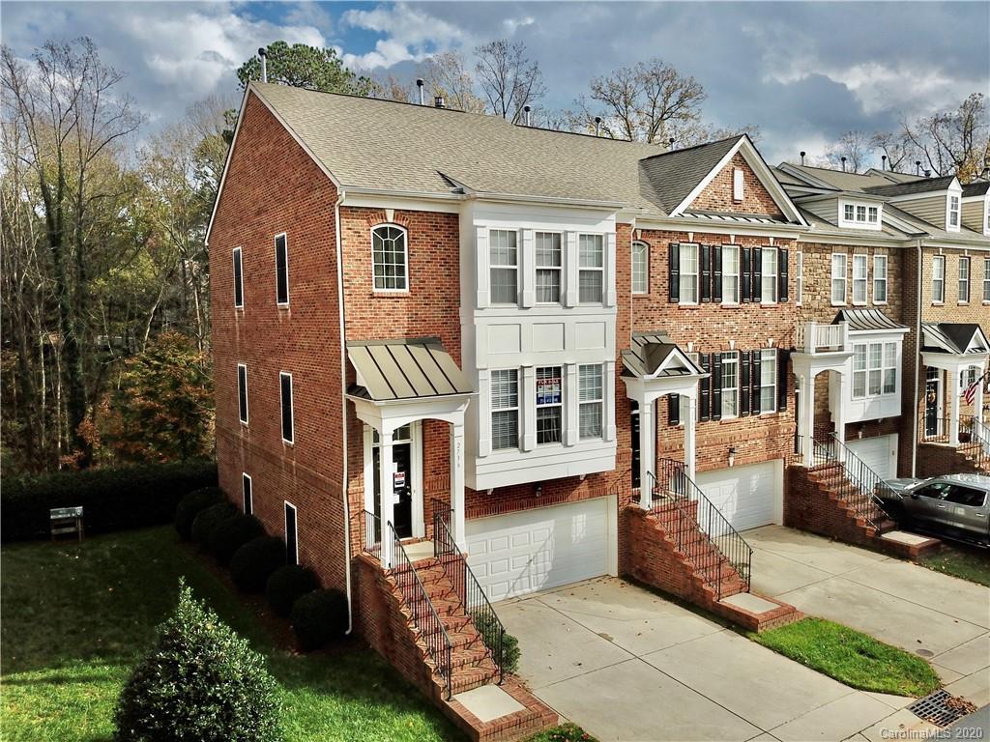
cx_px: 495
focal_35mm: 26
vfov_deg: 53.1
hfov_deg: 67.3
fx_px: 744
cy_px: 371
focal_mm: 4.73
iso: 100
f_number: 2.2
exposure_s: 1/1600
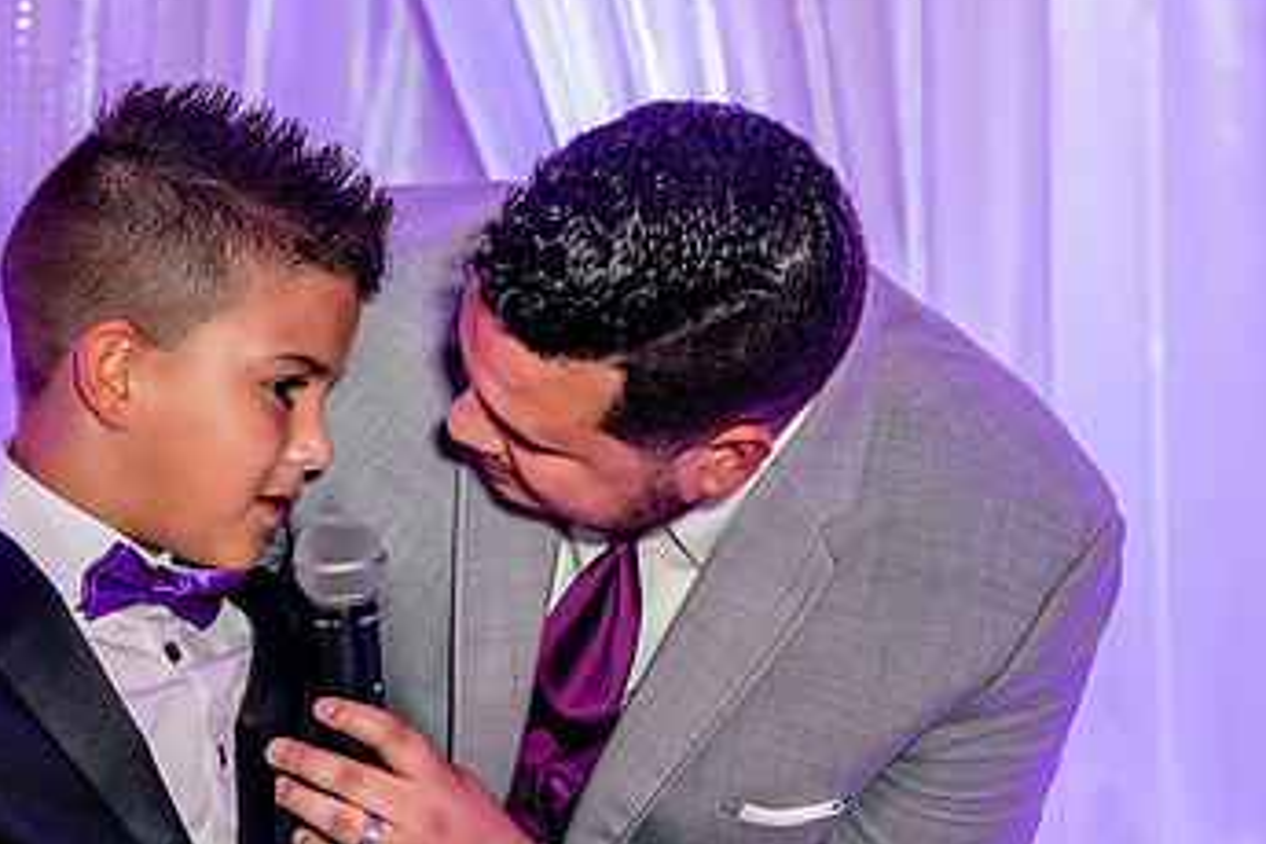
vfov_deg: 10.9
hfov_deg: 16.2
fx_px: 4431
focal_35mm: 126
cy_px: 622
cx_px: 341
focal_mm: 75
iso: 2500
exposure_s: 1/125
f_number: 4
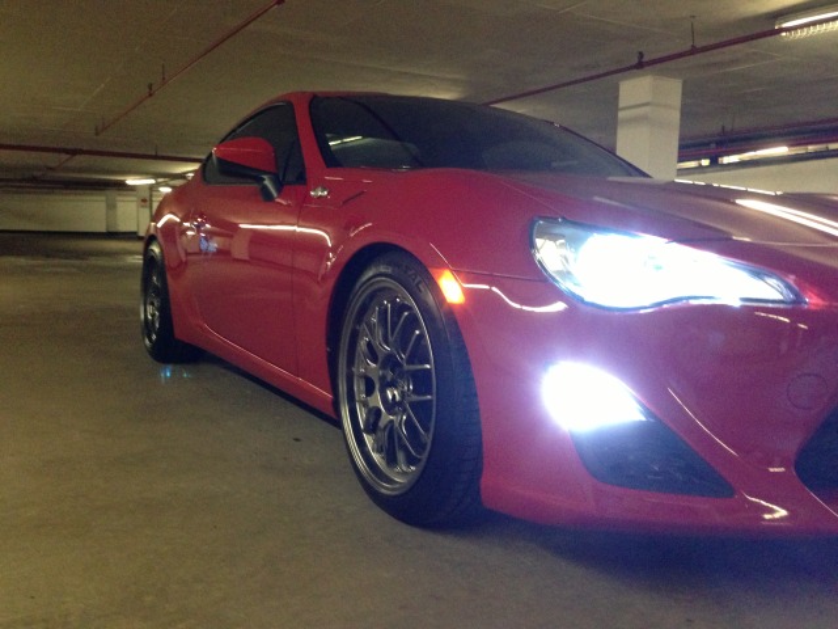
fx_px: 799
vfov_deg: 42.9
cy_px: 314
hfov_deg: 55.4
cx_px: 419
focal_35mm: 33
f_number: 2.4
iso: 500
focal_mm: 4.13
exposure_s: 1/15
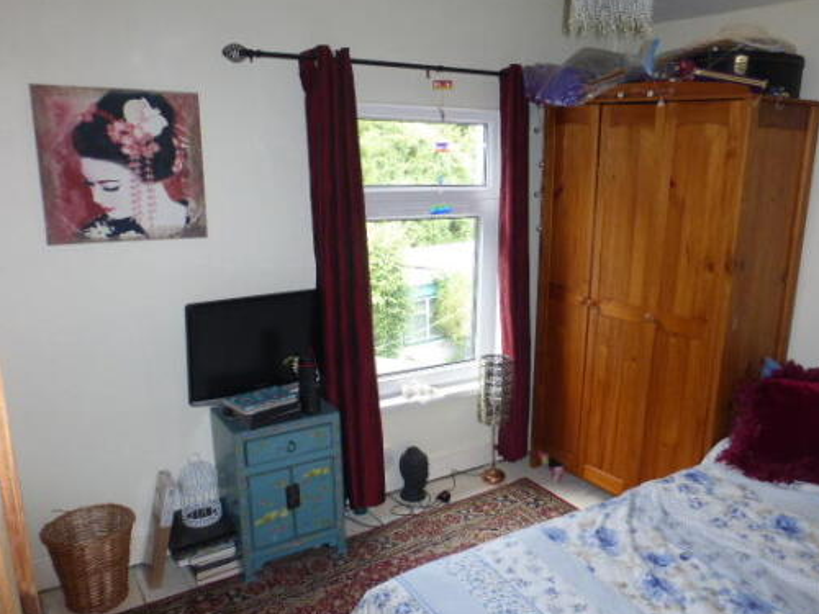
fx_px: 662
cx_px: 476
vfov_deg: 49.7
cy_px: 323
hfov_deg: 63.1
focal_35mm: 28
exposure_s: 1/60
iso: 160
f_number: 3.3
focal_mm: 4.3
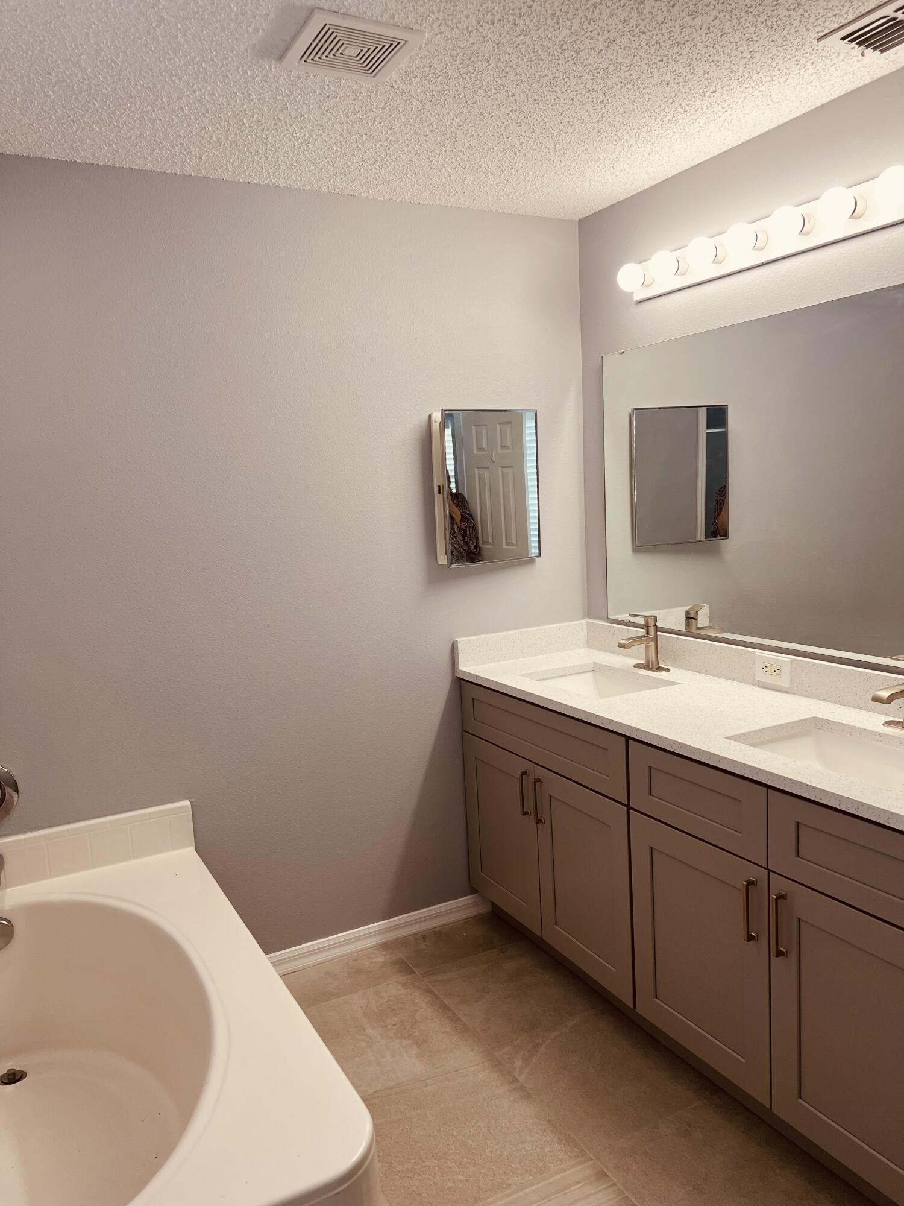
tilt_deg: -7.2
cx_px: 452
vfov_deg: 67.3
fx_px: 905
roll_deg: +2.8
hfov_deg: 53.1
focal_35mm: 26
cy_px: 603
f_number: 1.5
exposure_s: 1/120
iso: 50
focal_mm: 5.7
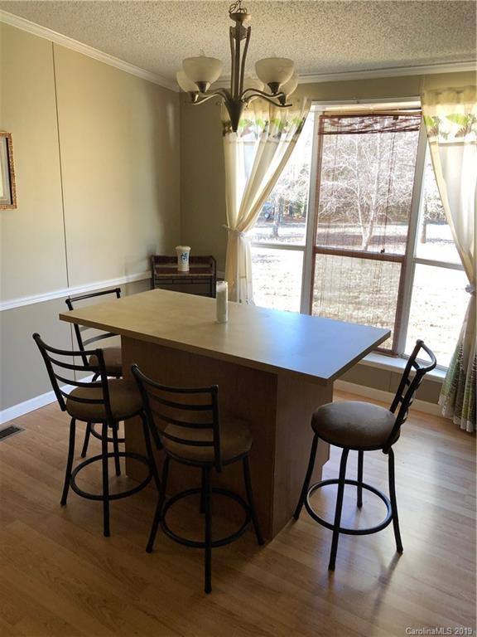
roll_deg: -1.3
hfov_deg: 49.7
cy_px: 318
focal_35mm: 28
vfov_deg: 63.4
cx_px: 238
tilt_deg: -15.6
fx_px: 514
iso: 25
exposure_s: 1/30
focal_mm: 3.99
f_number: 1.8
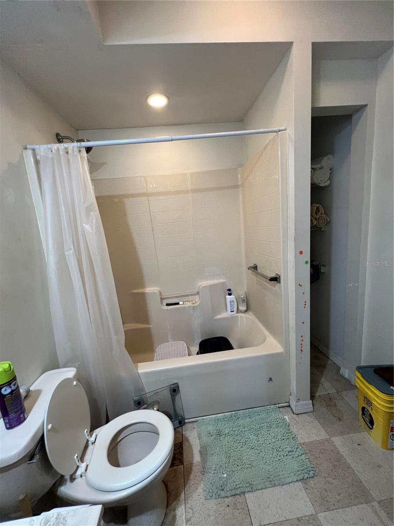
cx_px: 197
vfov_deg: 106.2
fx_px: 197
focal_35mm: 13
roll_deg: +4.0
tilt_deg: -9.9
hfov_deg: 89.9
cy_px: 263
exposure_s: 1/60
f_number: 1.8
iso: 125
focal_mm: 1.57
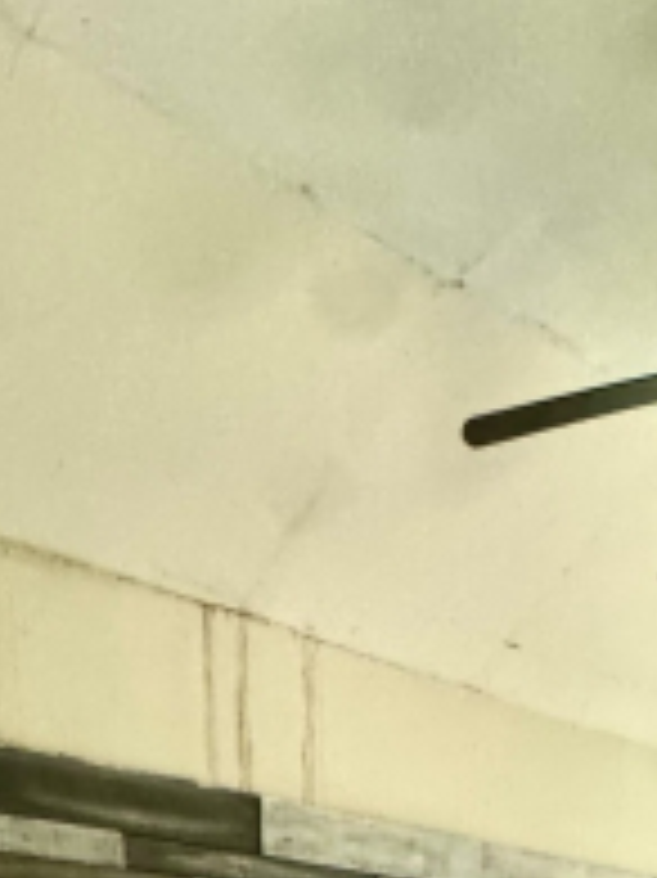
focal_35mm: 48
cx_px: 423
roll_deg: -1.9
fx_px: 1216
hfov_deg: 30.1
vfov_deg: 24.0
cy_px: 1493
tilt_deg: -14.6
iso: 800
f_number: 2.2
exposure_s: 1/60
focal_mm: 2.22
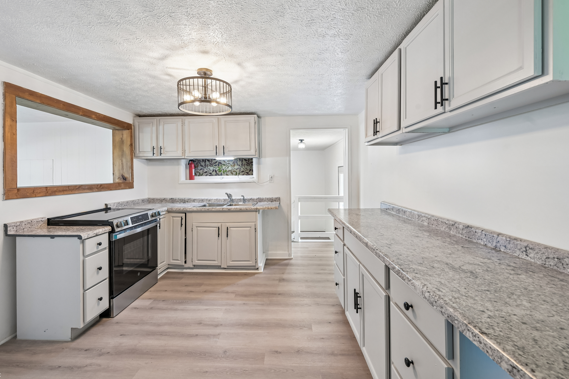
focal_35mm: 15
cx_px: 276
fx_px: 237
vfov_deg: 77.3
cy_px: 179
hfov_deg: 100.4
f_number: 8
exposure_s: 1/10
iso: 400
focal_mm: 14
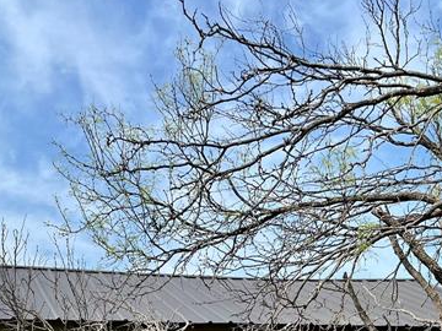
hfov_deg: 26.3
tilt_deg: +2.8
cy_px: 417
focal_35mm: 74
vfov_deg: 18.6
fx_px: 945
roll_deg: +1.8
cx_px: 204
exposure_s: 1/3571
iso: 50
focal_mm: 5.7
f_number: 1.5
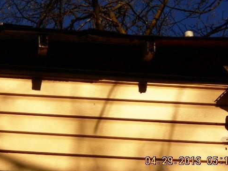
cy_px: 73
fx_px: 1126
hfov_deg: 11.6
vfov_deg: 8.7
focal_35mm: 171
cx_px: 103
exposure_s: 1/250
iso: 80
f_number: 6.5
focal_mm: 23
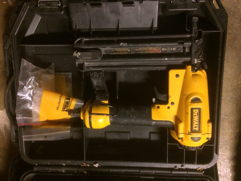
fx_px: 202
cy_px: 90
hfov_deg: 61.7
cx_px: 120
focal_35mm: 29
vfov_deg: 48.2
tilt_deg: -82.6
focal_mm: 4.15
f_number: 2.2
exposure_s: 1/17
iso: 320
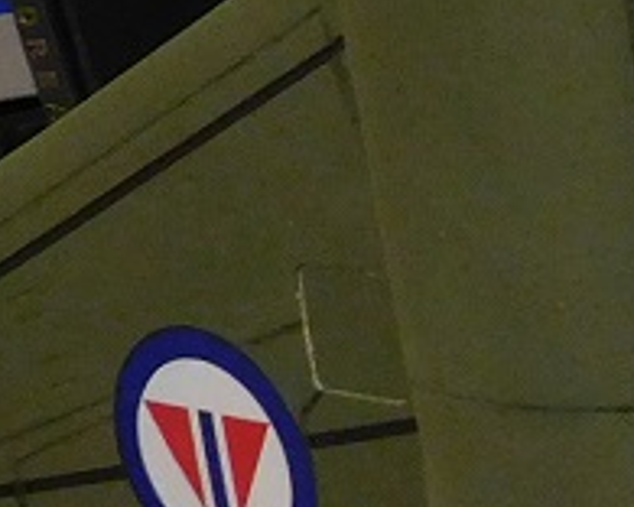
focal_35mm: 144
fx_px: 2702
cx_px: 1707
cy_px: 611
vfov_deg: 10.5
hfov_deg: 10.6
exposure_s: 1/13
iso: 400
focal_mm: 4.5
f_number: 3.4
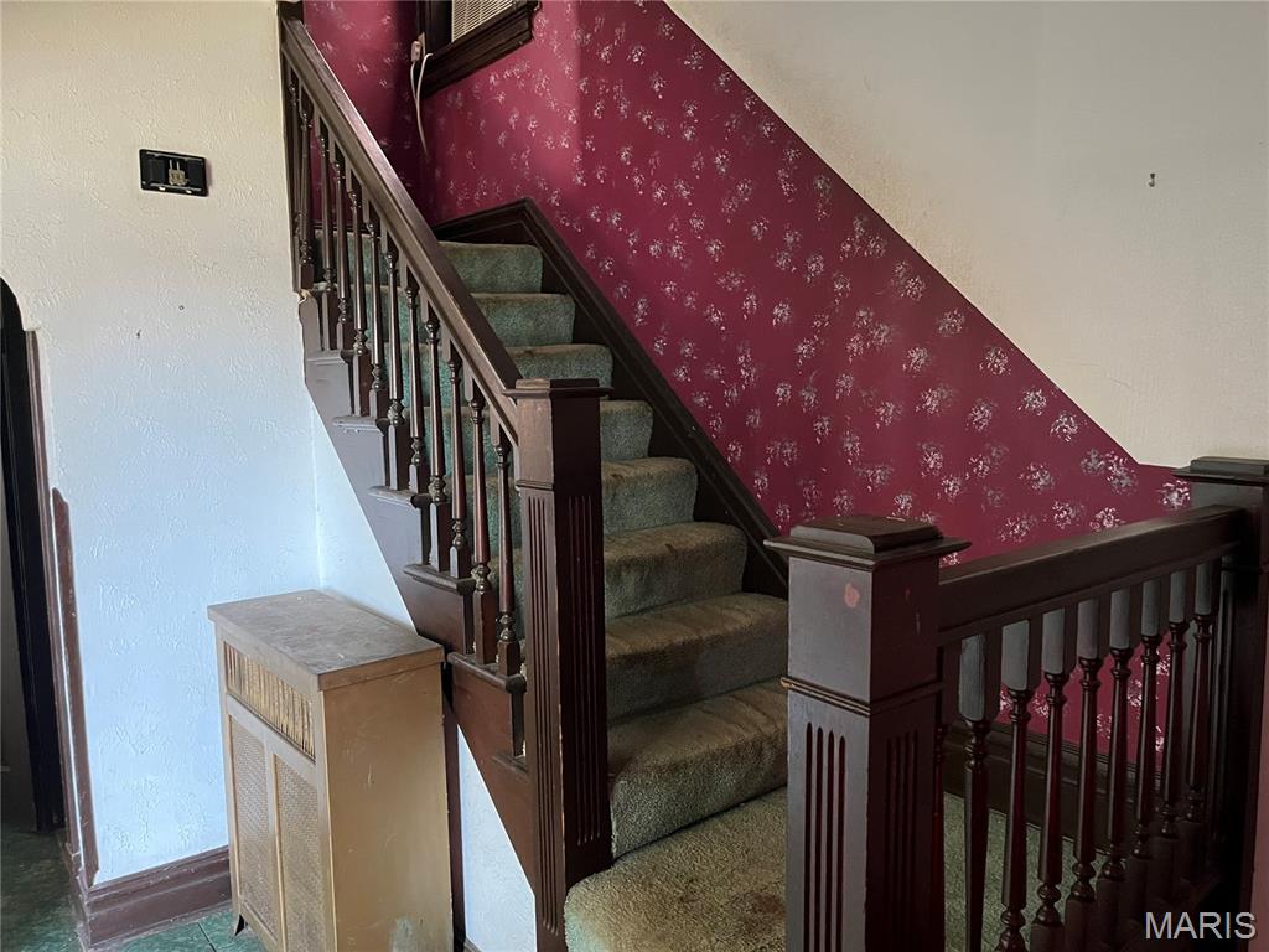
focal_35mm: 26
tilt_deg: -6.0
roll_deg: +1.3
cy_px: 476
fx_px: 953
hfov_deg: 67.3
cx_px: 634
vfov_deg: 53.1
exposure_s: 1/46
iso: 500
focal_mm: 5.1
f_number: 1.6
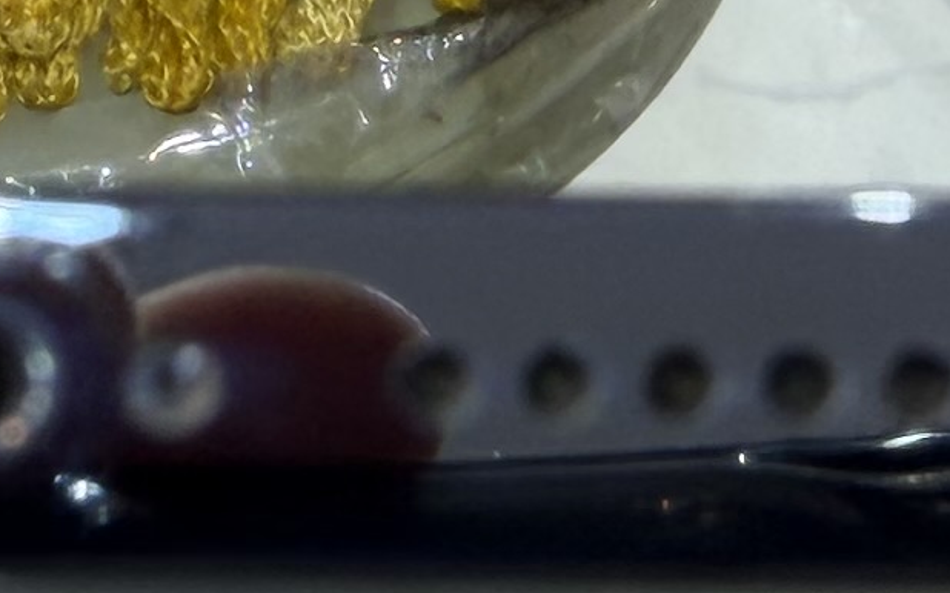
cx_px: 394
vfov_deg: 7.8
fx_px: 4297
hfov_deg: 12.6
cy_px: -260
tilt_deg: -48.0
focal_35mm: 166
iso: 32
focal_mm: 2.22
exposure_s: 1/100
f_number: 2.2
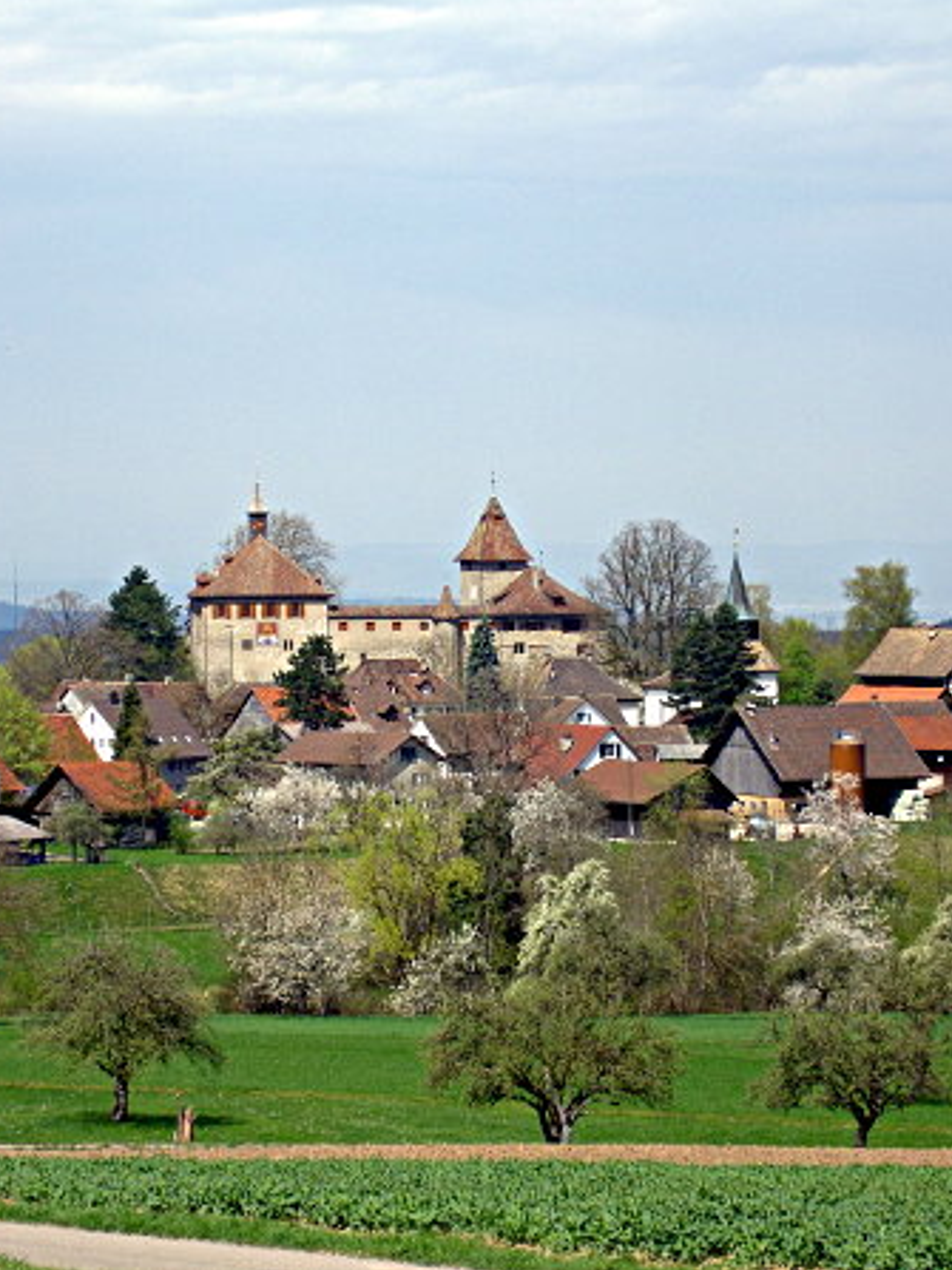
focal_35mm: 137
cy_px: 634
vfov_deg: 14.4
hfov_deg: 10.8
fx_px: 5026
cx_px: 449
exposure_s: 1/400
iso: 50
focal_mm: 16.8
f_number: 4.9
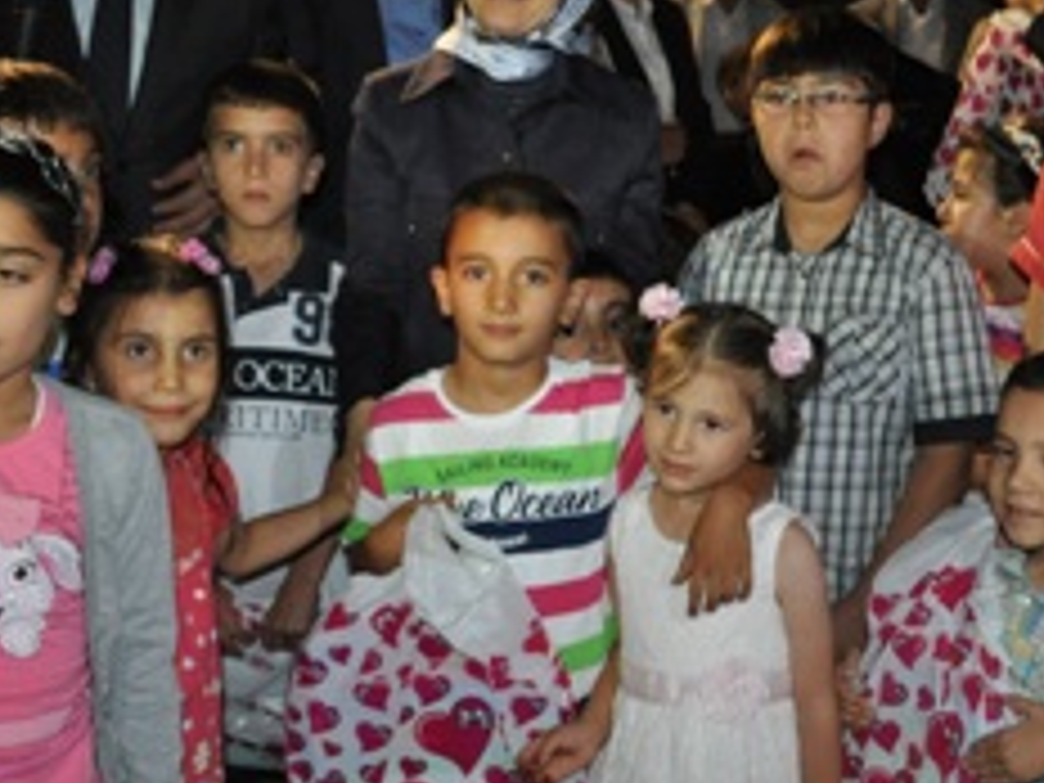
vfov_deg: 29.1
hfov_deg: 38.1
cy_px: 418
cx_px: 590
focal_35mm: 50
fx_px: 1508
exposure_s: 1/60
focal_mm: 18
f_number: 3.5
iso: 800
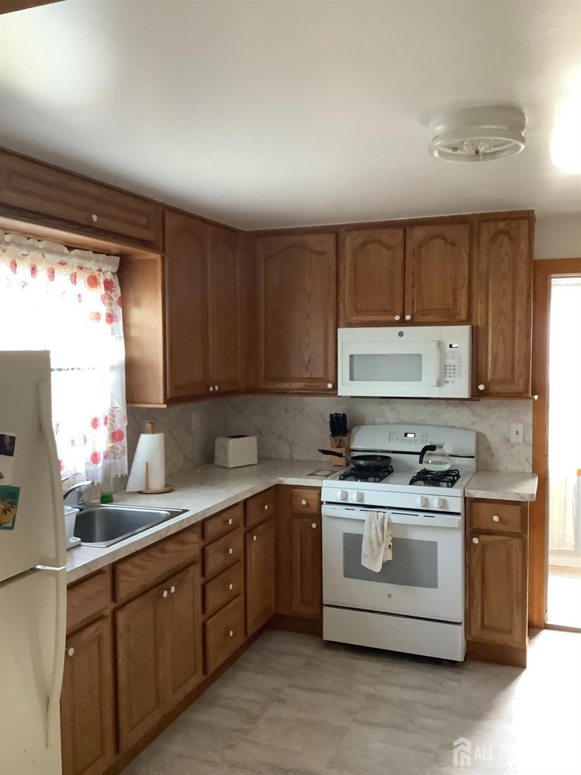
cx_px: 290
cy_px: 388
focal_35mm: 31
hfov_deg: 45.4
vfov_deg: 58.4
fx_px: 694
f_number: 2.4
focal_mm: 3.3
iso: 320
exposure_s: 1/40
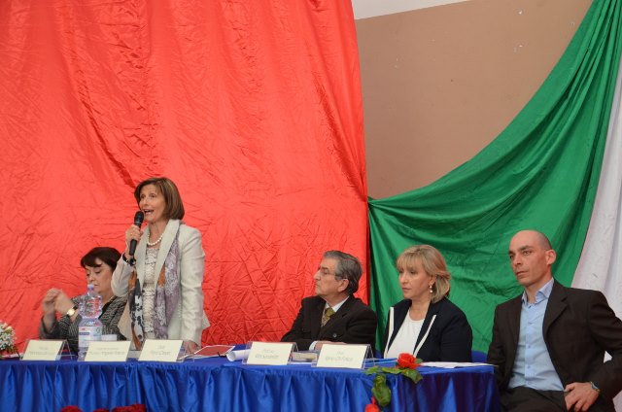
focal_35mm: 75
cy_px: 206
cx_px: 311
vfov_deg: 18.1
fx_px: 1293
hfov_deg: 27.0
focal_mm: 50
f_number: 5
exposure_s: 1/60
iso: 1000
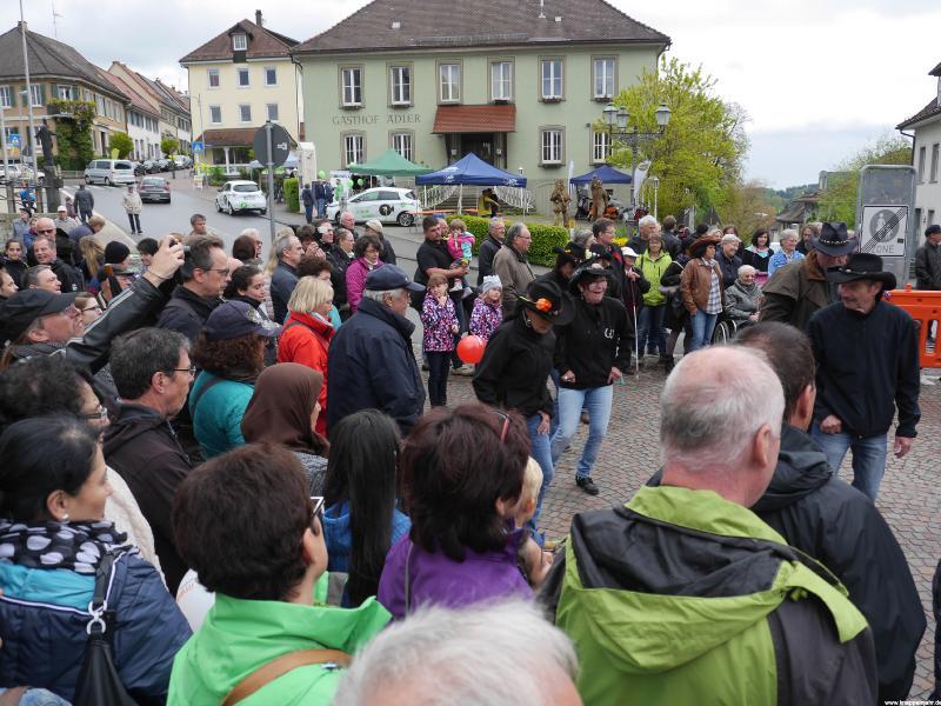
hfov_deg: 63.4
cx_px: 470
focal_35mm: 28
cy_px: 353
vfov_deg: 49.7
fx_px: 761
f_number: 4.5
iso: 200
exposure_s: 1/160
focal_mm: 14
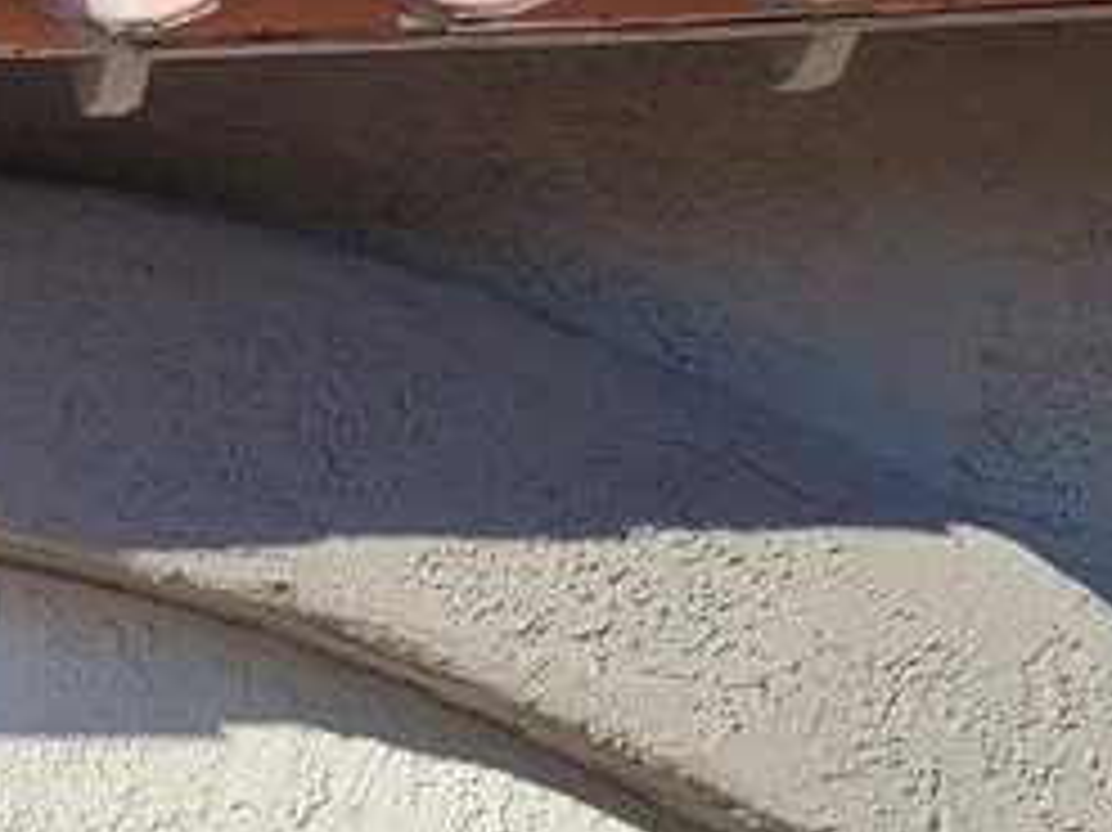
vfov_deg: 13.1
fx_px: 3468
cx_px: -783
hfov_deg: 15.9
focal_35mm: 108
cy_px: 1165
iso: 40
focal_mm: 5.4
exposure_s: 1/1276
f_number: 1.8
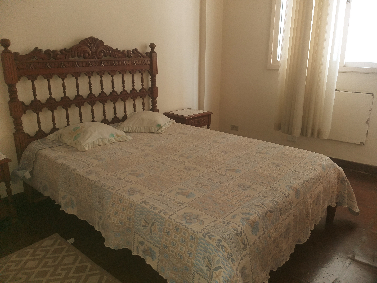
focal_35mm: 26
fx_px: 283
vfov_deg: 53.1
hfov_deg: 67.3
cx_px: 188
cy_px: 142
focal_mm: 3.93
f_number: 1.7
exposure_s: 1/60
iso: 100
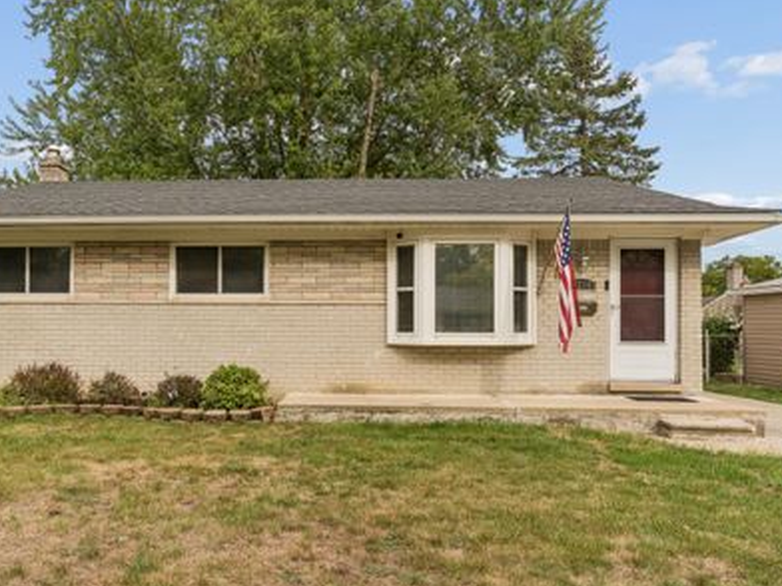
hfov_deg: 64.8
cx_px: 321
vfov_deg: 51.3
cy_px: 324
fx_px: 610
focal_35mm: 27
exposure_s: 1/60
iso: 200
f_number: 13
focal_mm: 22
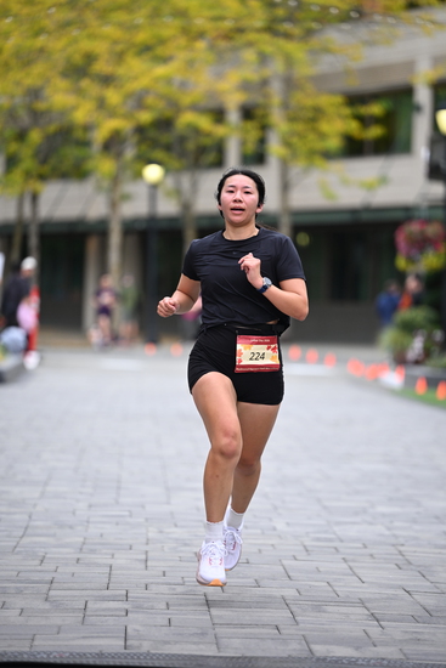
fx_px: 3064
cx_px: 223
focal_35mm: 165
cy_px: 334
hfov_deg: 8.3
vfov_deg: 12.4
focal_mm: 165
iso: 640
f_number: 2.8
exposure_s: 1/2000
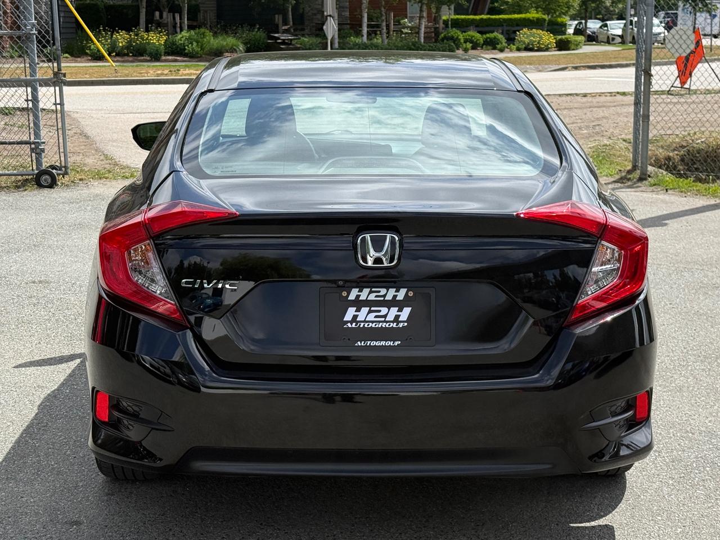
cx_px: 360
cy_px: 270
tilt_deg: -9.1
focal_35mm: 48
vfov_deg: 30.3
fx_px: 998
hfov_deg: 39.7
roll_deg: -0.1
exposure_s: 1/5587
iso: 80
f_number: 1.78
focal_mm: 6.76
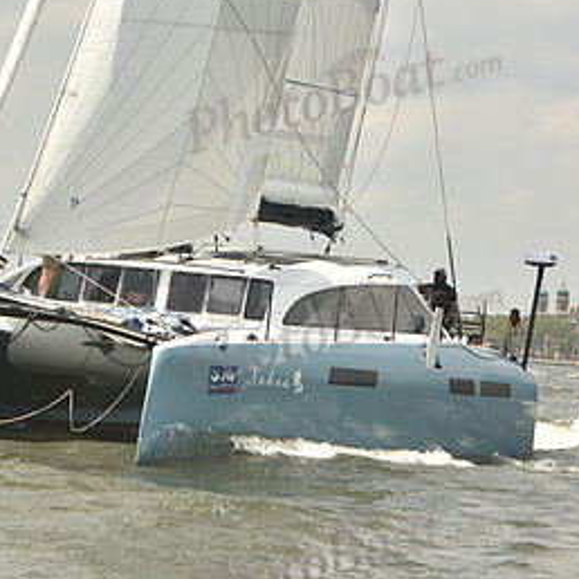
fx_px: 2536
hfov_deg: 12.9
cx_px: 72
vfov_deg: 13.0
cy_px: 243
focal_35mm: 134
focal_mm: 70
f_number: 8
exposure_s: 1/800
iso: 250
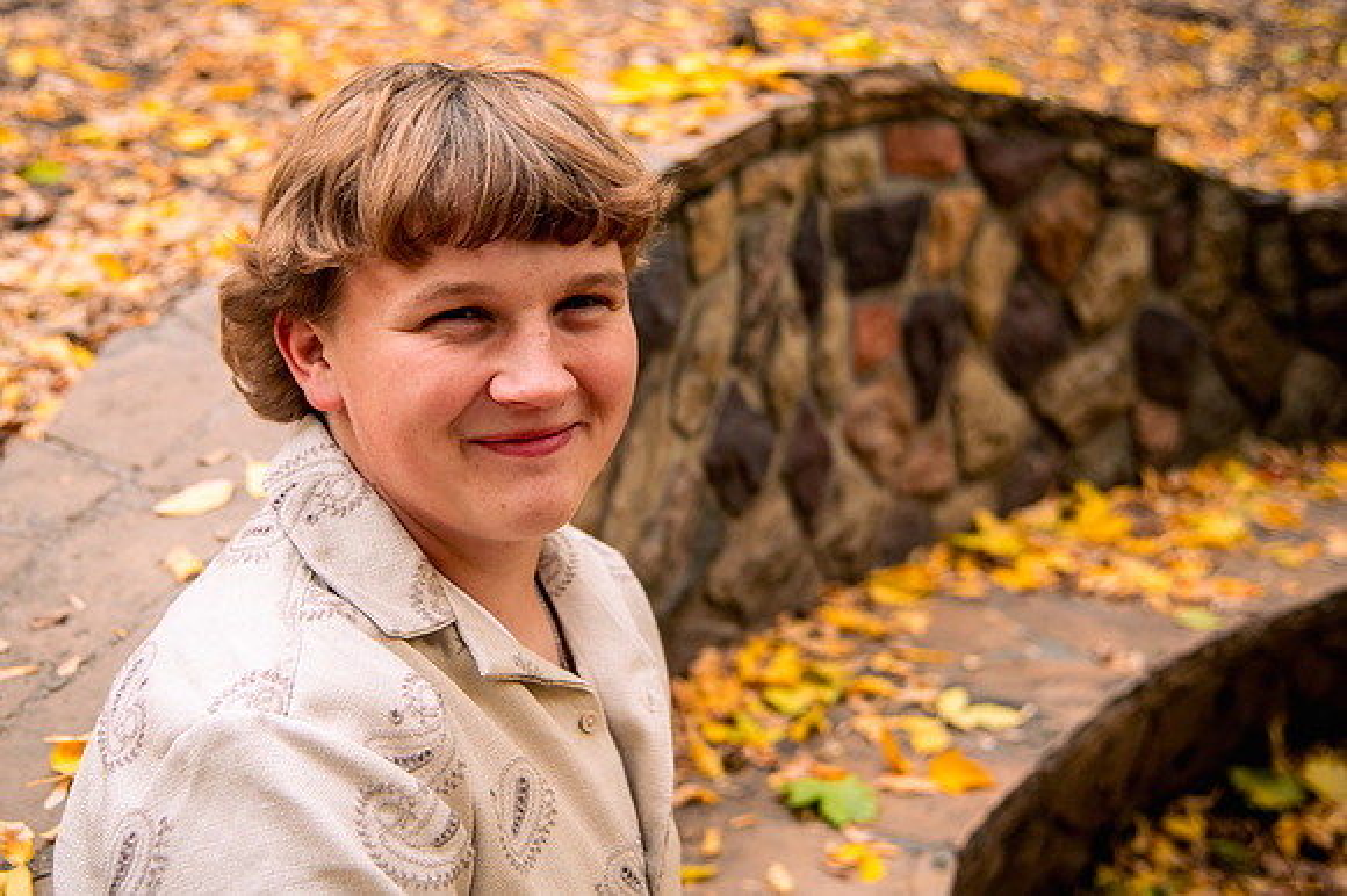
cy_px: 387
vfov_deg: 25.8
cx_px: 582
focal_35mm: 52
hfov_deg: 37.9
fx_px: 1955
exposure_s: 1/160
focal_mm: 46
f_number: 4
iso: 640
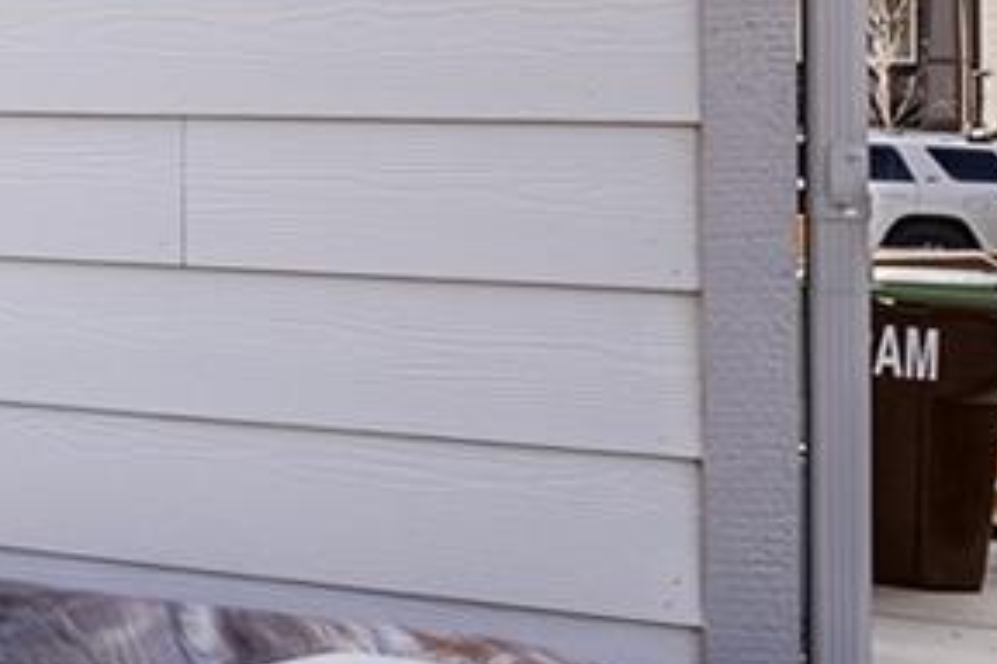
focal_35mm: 89
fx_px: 2465
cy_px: -14
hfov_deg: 15.6
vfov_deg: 15.1
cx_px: -1225
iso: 200
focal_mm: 16
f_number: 8
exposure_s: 1/60
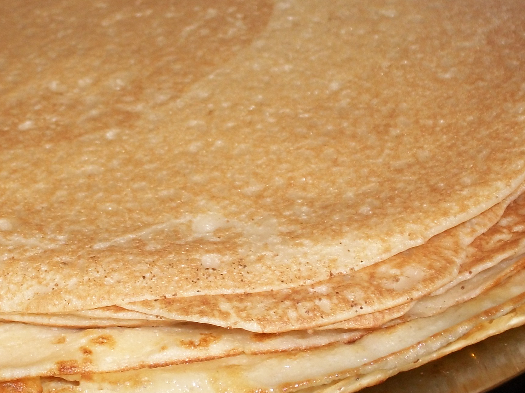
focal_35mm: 163
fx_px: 2472
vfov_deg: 9.1
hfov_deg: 12.1
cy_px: 132
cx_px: 125
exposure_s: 1/50
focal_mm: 13.7
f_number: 4.6
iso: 80
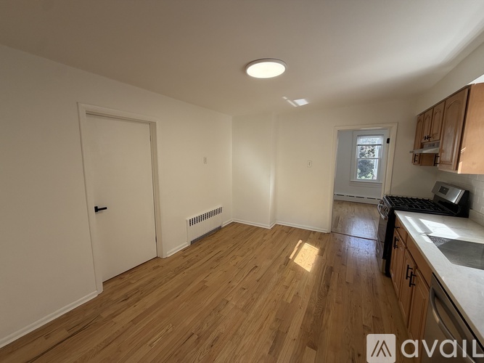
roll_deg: +0.3
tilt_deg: -7.8
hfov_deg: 102.1
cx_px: 242
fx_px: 196
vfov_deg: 85.7
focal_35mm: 14
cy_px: 182
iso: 64
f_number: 2.2
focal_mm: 2.22
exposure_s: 1/121
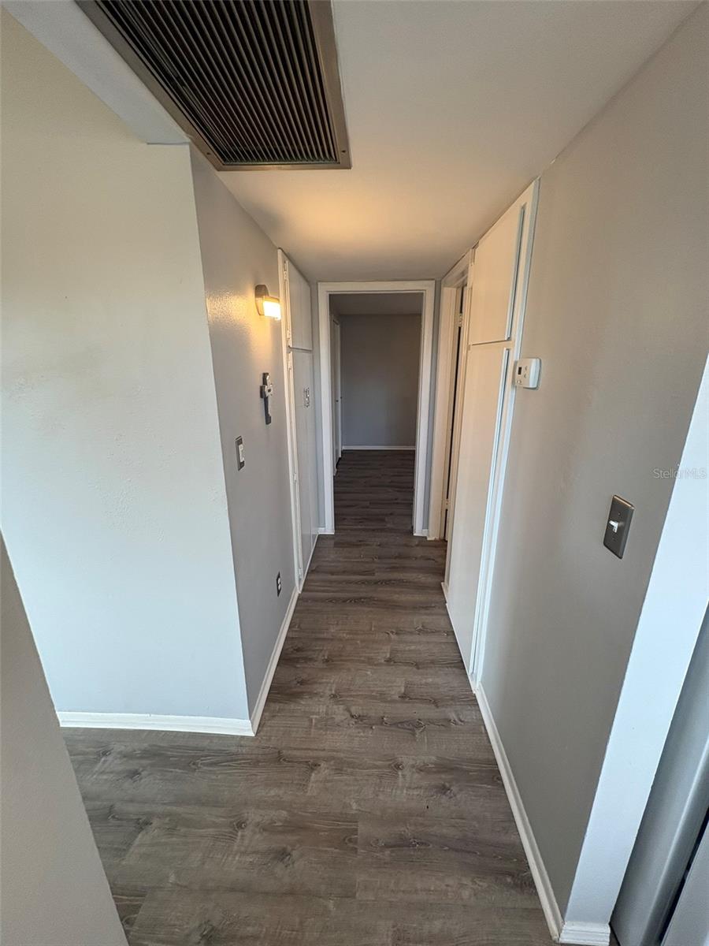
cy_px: 473
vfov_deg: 102.1
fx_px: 382
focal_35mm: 14
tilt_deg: -16.0
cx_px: 354
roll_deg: +0.1
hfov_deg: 85.7
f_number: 2.2
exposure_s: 1/60
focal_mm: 2.22
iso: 125
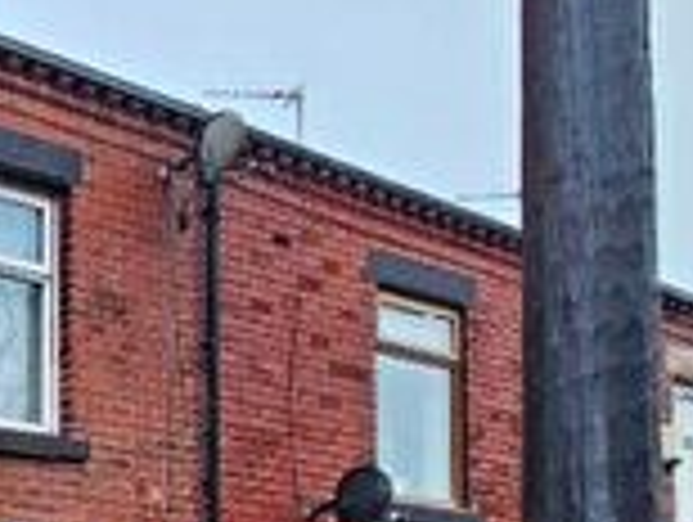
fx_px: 1183
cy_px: 691
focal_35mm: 59
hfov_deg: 20.0
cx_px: -639
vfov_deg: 22.2
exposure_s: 1/100
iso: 80
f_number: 2.2
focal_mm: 2.2
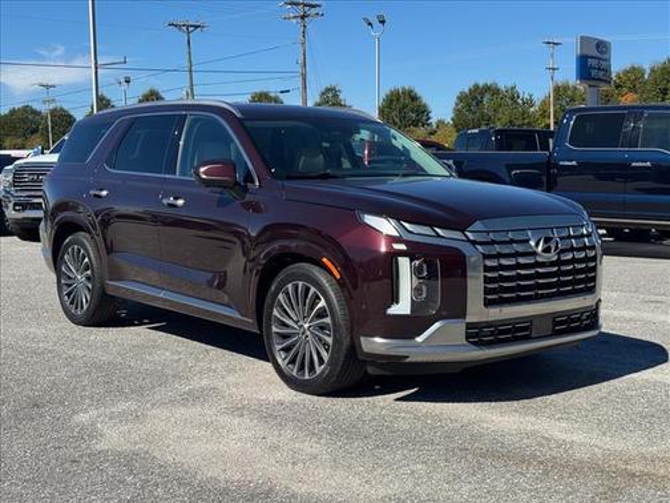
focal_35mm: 48
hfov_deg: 39.7
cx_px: 335
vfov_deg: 30.3
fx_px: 929
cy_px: 252
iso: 64
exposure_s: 1/3817
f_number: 1.78
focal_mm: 6.76
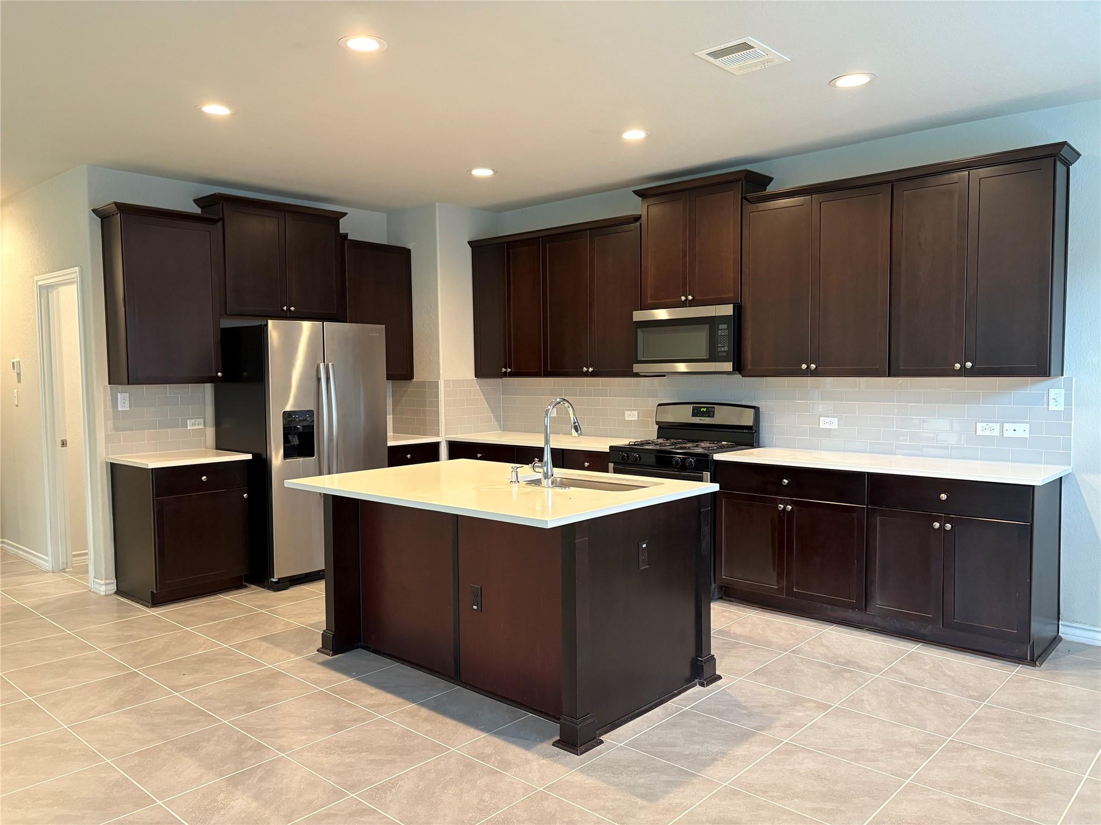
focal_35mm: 26
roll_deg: +0.9
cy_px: 412
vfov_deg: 53.1
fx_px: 827
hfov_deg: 67.3
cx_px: 550
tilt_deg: -2.8
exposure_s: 1/60
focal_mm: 5.96
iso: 250
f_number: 1.6
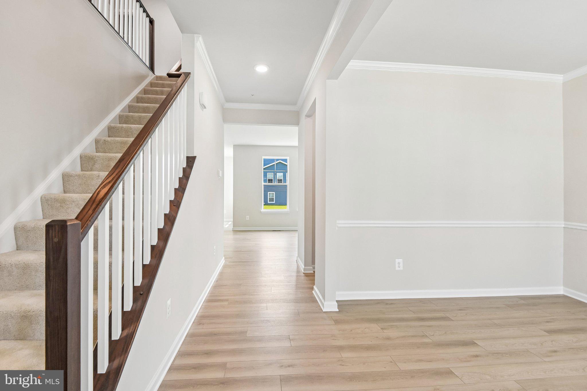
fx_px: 261
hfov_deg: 96.7
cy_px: 196
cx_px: 294
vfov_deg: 73.7
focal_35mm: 16
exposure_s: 1/40
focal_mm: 16
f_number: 8
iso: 400
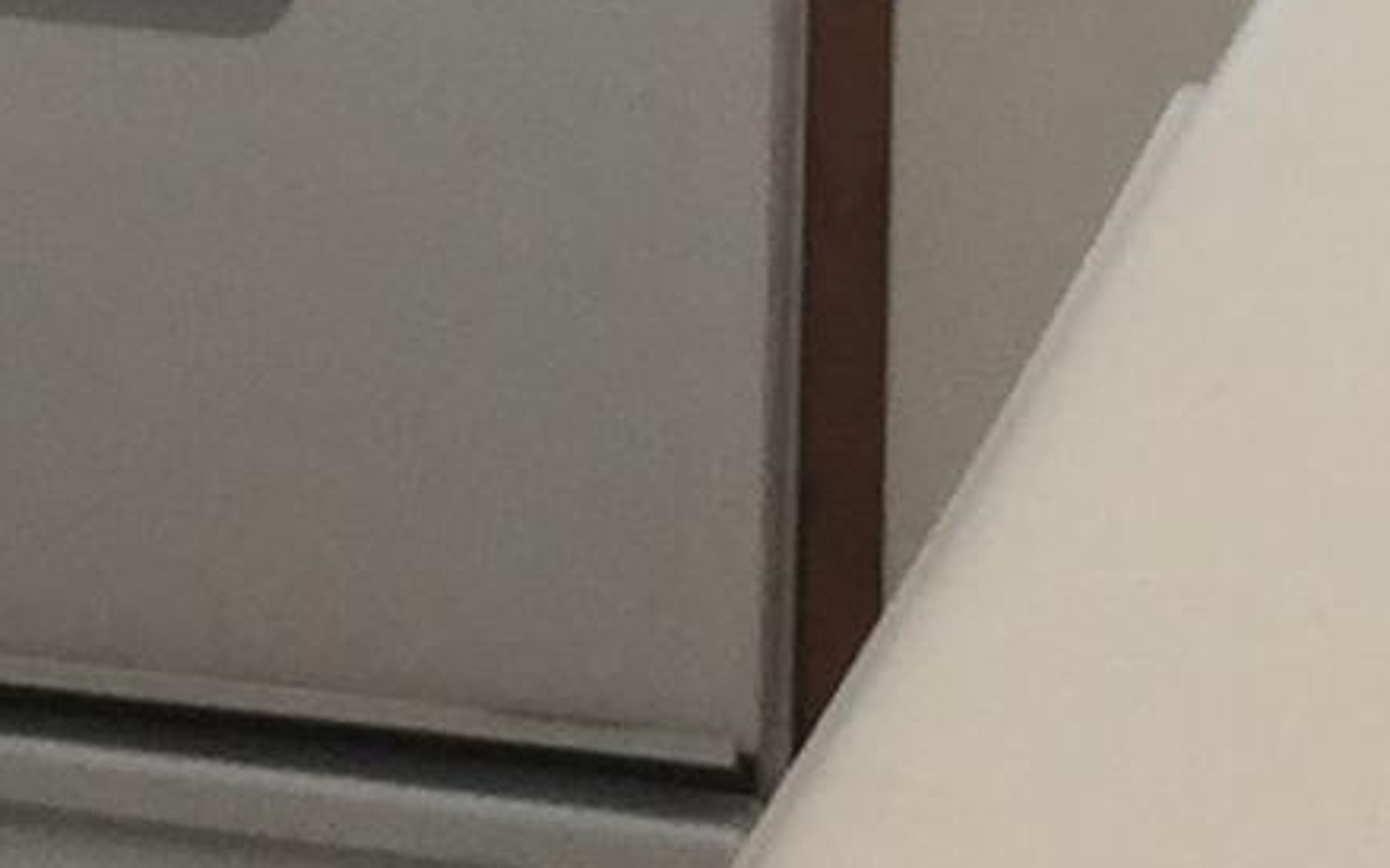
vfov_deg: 6.1
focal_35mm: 210
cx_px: -275
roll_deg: -0.8
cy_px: -935
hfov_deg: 9.8
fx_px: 7952
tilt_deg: -9.2
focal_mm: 4.15
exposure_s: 1/30
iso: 80
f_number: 2.2
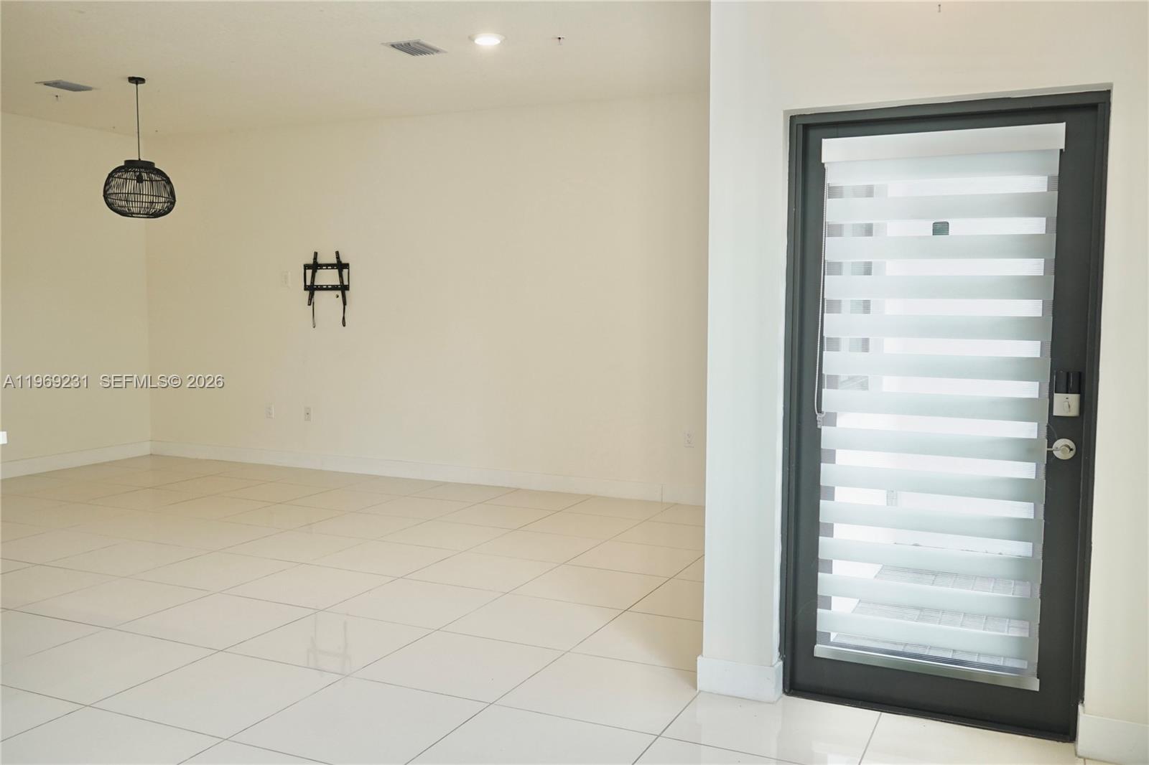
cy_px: 382
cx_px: 574
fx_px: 989
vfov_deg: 42.3
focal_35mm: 31
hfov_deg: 60.3
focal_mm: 21
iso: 200
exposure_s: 1/60
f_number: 4
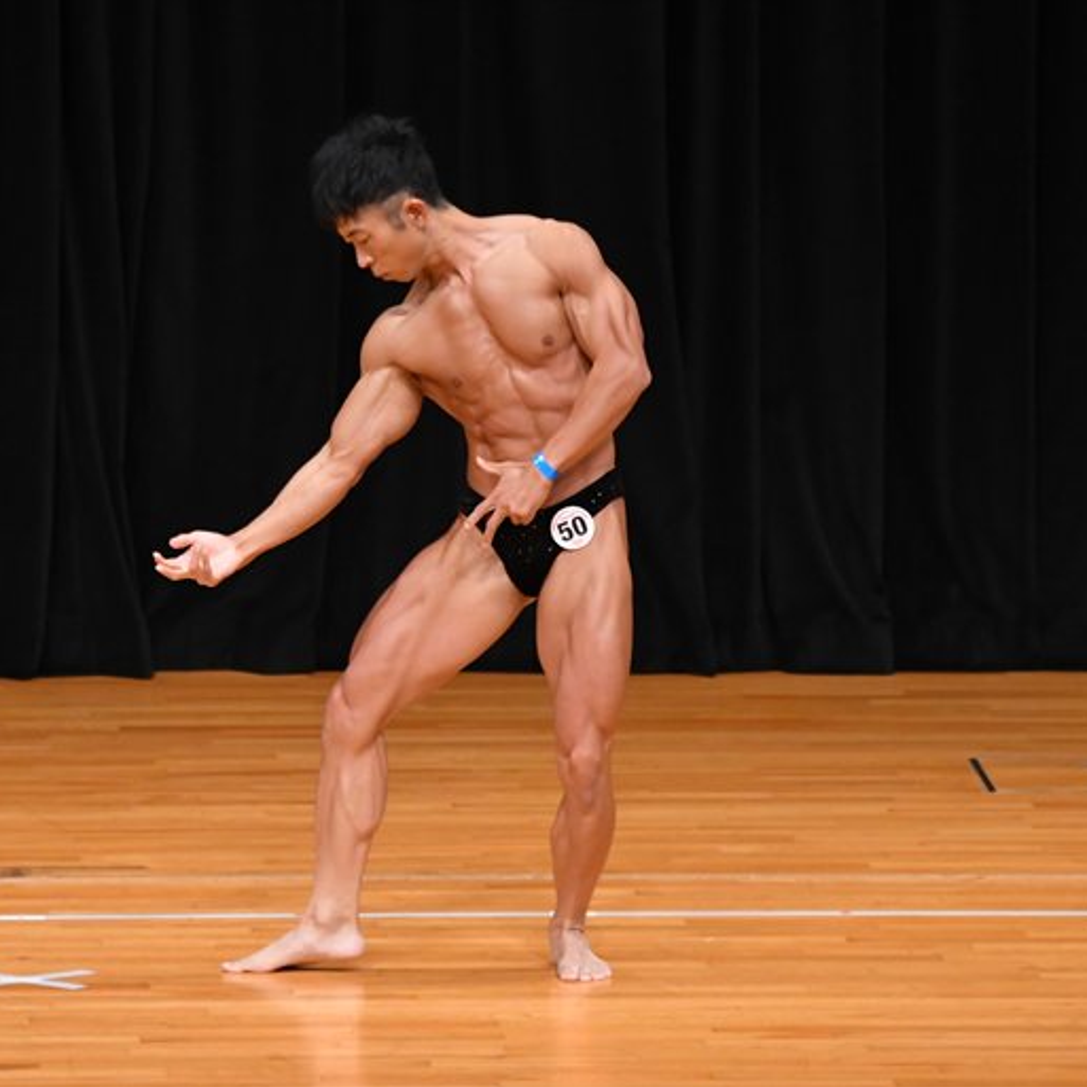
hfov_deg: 4.8
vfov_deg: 4.8
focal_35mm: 366
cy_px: 545
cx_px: 463
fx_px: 13003
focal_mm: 190
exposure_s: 1/400
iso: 3200
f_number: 5.6
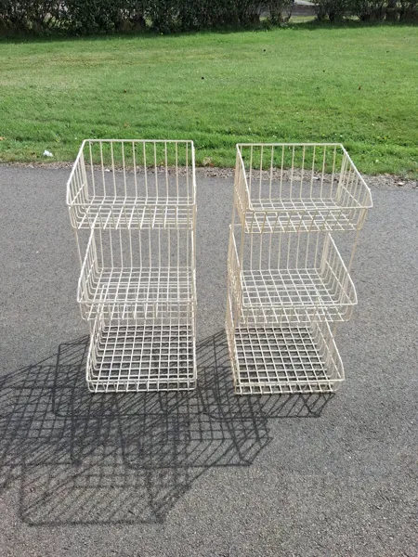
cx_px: 209
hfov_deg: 51.4
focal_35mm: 27
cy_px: 278
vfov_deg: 65.3
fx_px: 435
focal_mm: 4
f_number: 1.8
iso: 25
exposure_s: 1/455
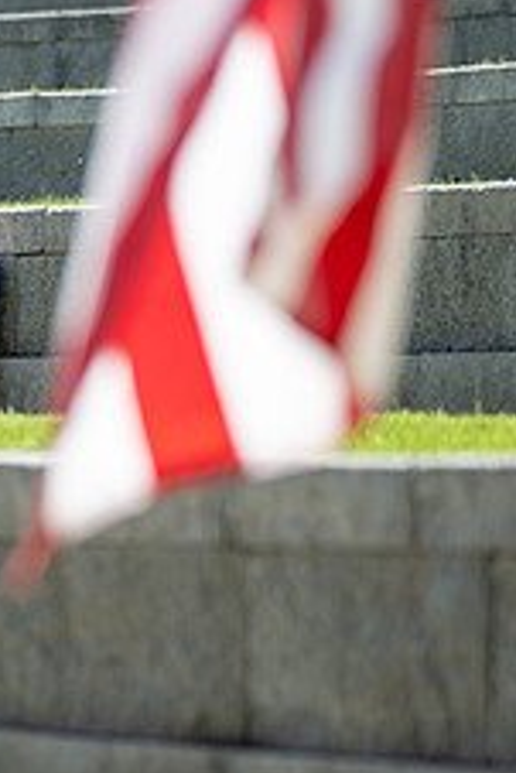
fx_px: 6568
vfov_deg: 6.7
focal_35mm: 306
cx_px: -334
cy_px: 152
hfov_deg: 4.5
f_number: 2.8
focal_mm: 105
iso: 100
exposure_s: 1/800
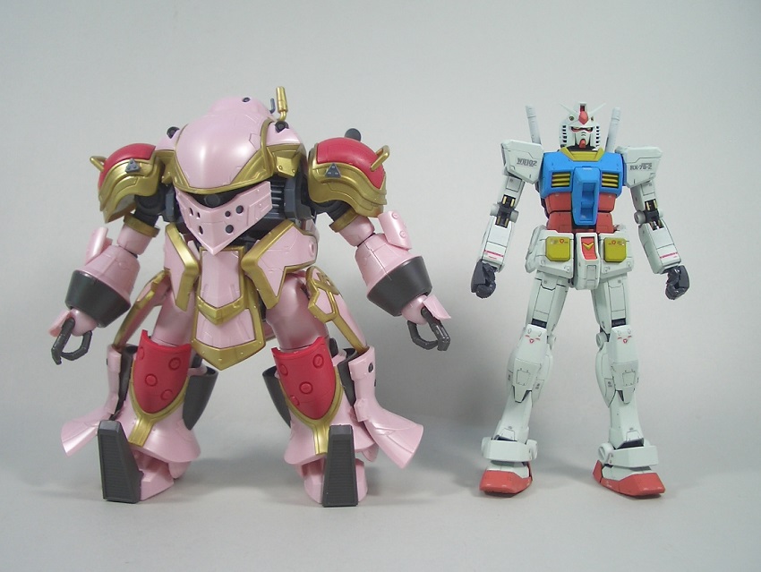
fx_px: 770
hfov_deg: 52.6
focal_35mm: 35
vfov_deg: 40.8
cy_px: 286
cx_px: 380
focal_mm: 5.8
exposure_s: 1/60
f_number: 2.6
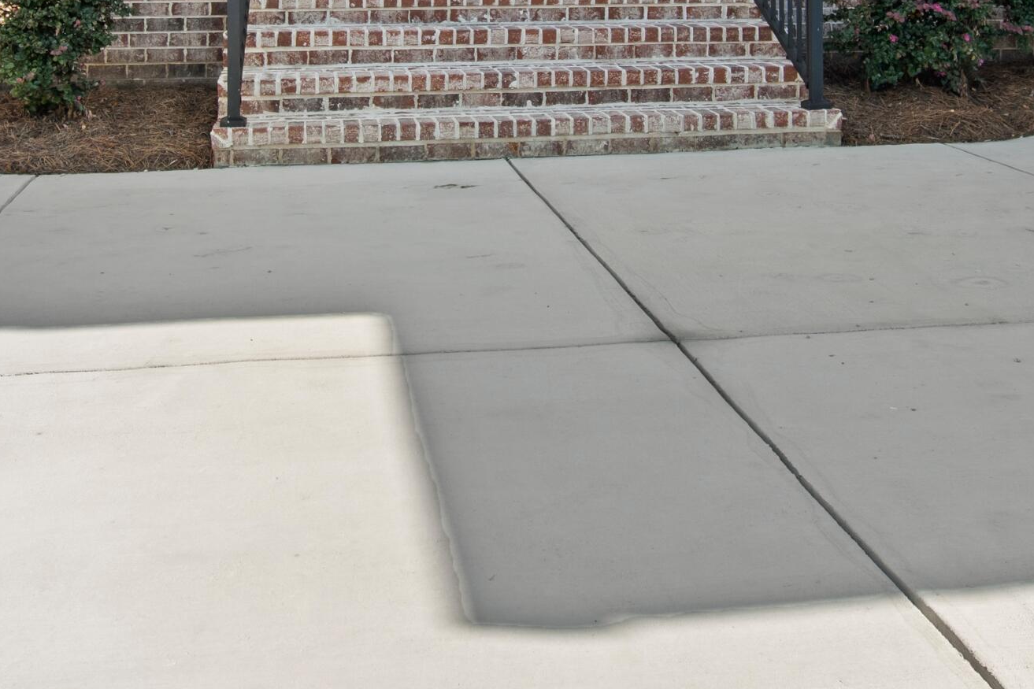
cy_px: -48
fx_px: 1378
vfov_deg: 26.1
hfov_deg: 41.1
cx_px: 518
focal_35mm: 48
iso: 100
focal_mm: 14
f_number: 5.6
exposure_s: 1/125
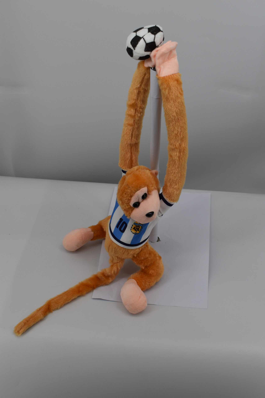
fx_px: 530
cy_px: 199
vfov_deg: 41.1
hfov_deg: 28.1
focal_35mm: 48
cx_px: 132
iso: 200
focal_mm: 32
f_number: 8
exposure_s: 1/250
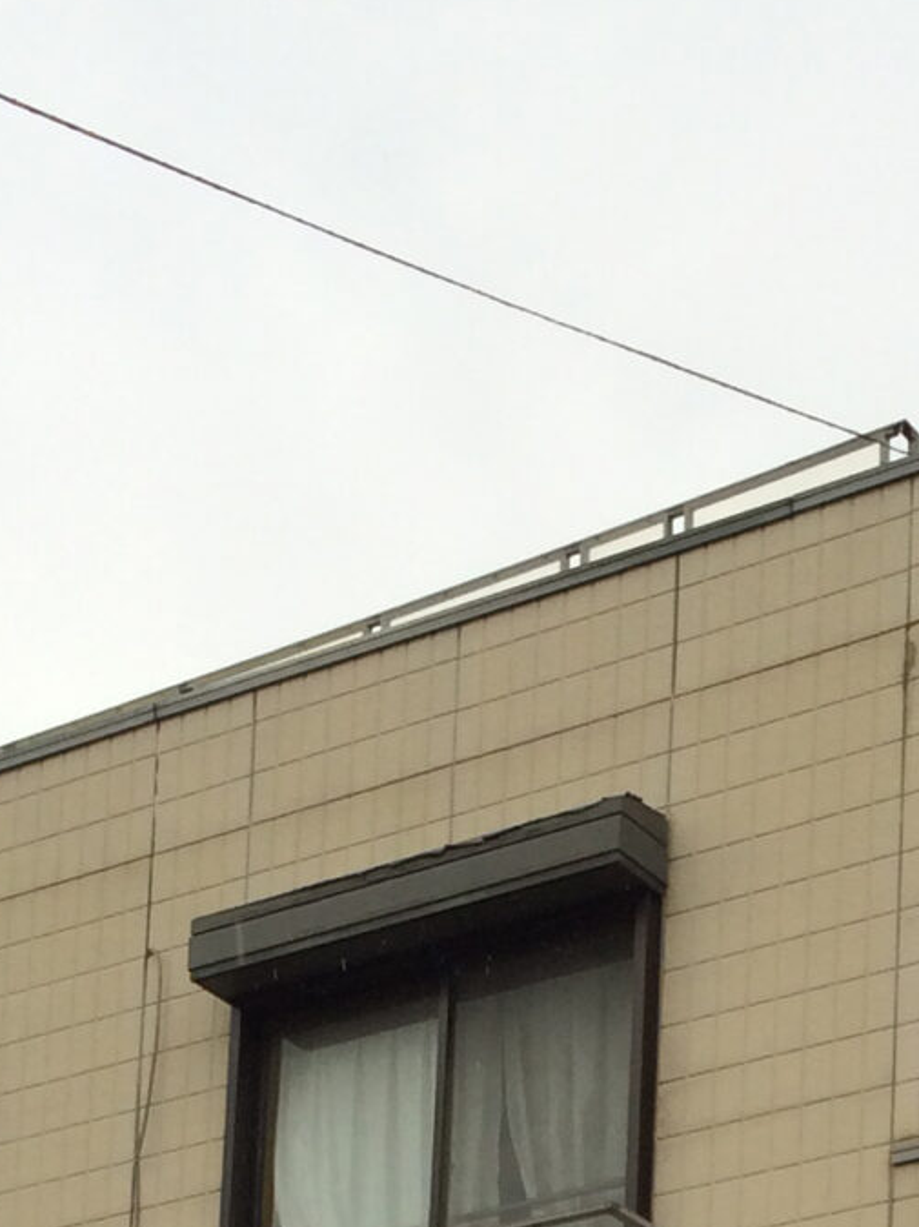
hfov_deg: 12.8
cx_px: 890
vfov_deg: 15.2
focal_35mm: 114
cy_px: 2143
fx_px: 4038
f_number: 2.2
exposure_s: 1/526
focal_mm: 4.12
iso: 32
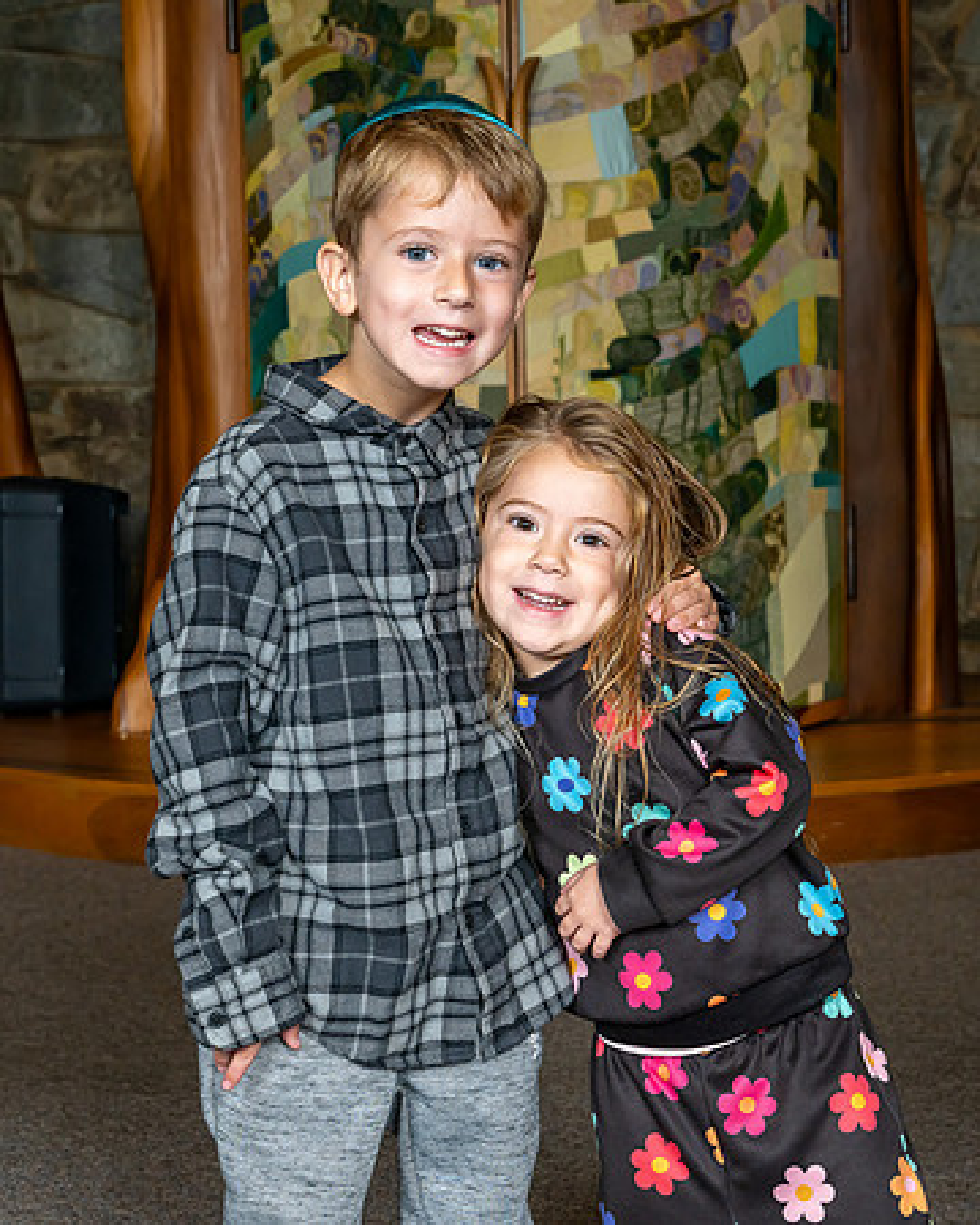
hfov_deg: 21.7
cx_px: 563
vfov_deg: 26.9
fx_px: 2560
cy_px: 572
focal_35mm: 71
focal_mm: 45
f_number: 7.1
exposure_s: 1/200
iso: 400
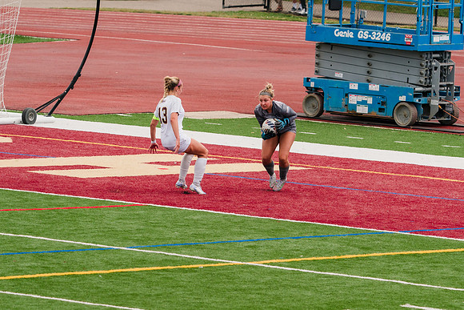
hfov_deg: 5.7
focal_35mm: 359
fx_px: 4632
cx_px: 272
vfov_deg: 3.8
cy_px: 201
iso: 500
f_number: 5.6
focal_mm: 232
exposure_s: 1/1600
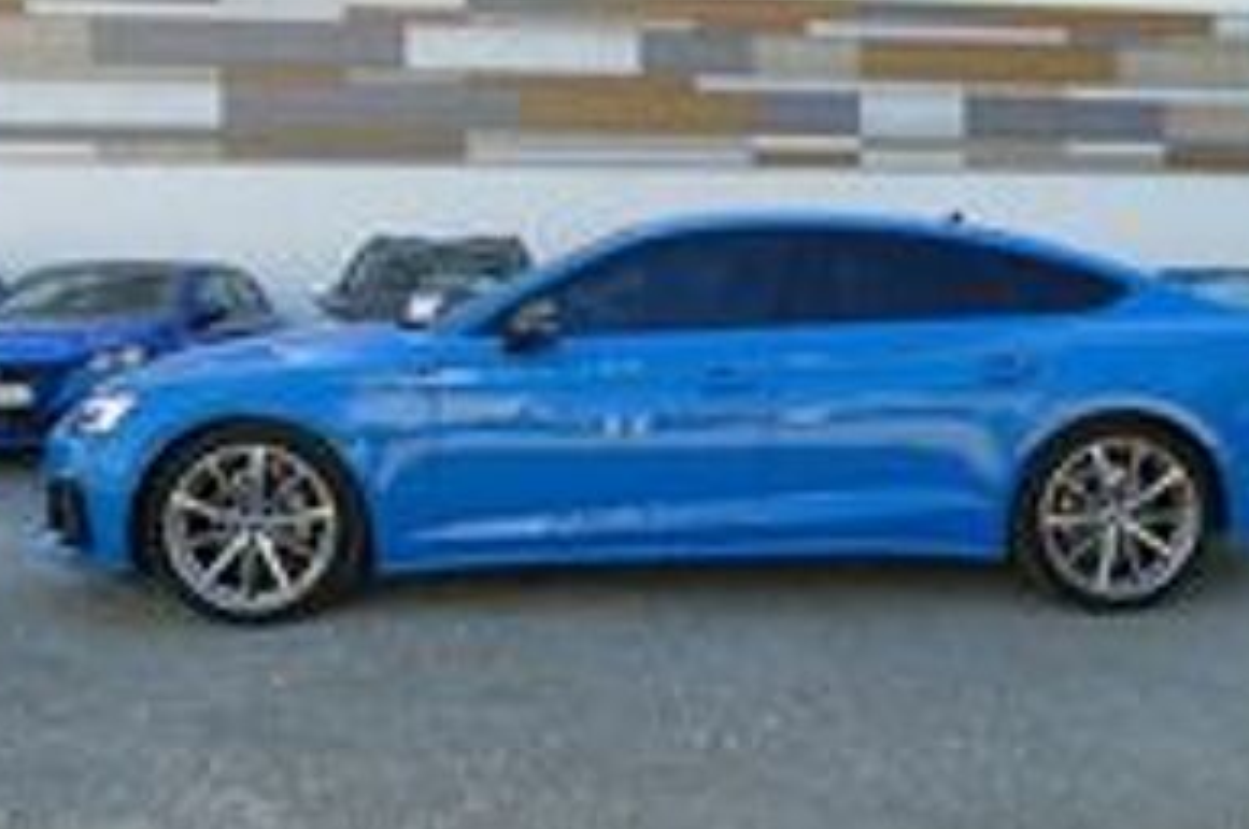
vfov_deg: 42.0
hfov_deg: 60.3
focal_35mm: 31
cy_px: 334
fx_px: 1074
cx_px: 675
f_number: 2.8
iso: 125
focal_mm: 9.12
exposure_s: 1/400
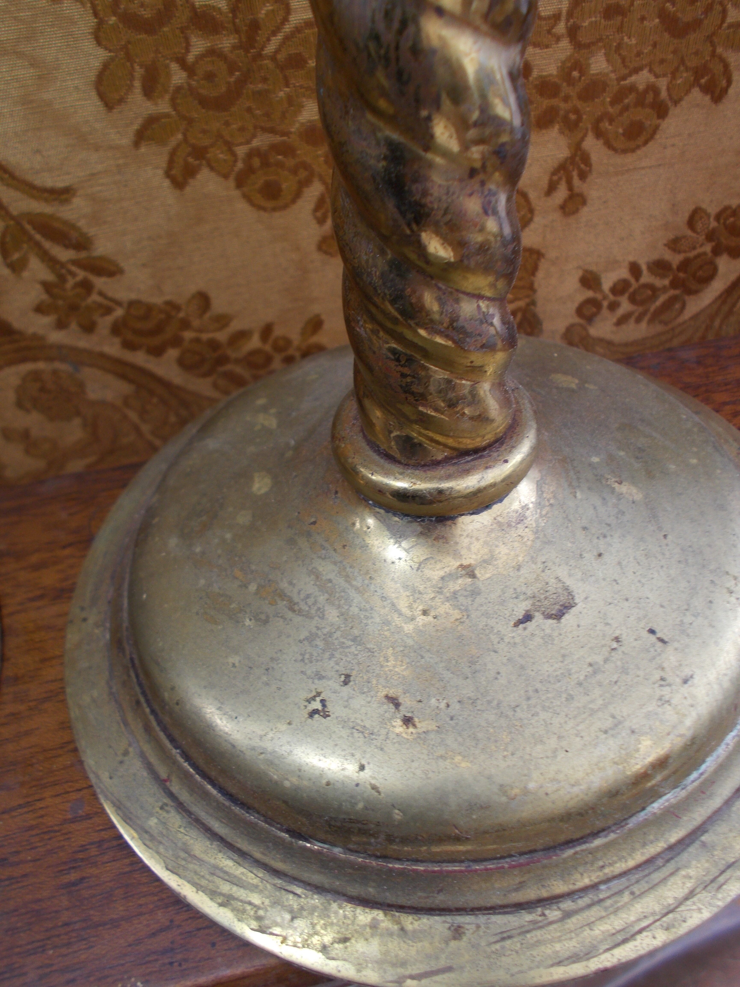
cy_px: 494
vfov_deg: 60.0
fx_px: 855
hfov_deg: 46.8
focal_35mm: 30
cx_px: 370
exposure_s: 1/30
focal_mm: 5.3
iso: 80
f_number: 3.4
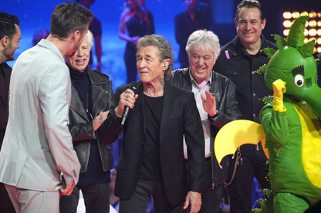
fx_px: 1932
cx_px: 157
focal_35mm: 217
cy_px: 98
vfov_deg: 6.3
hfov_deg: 9.5
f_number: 5.6
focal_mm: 200
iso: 3200
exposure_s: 1/160
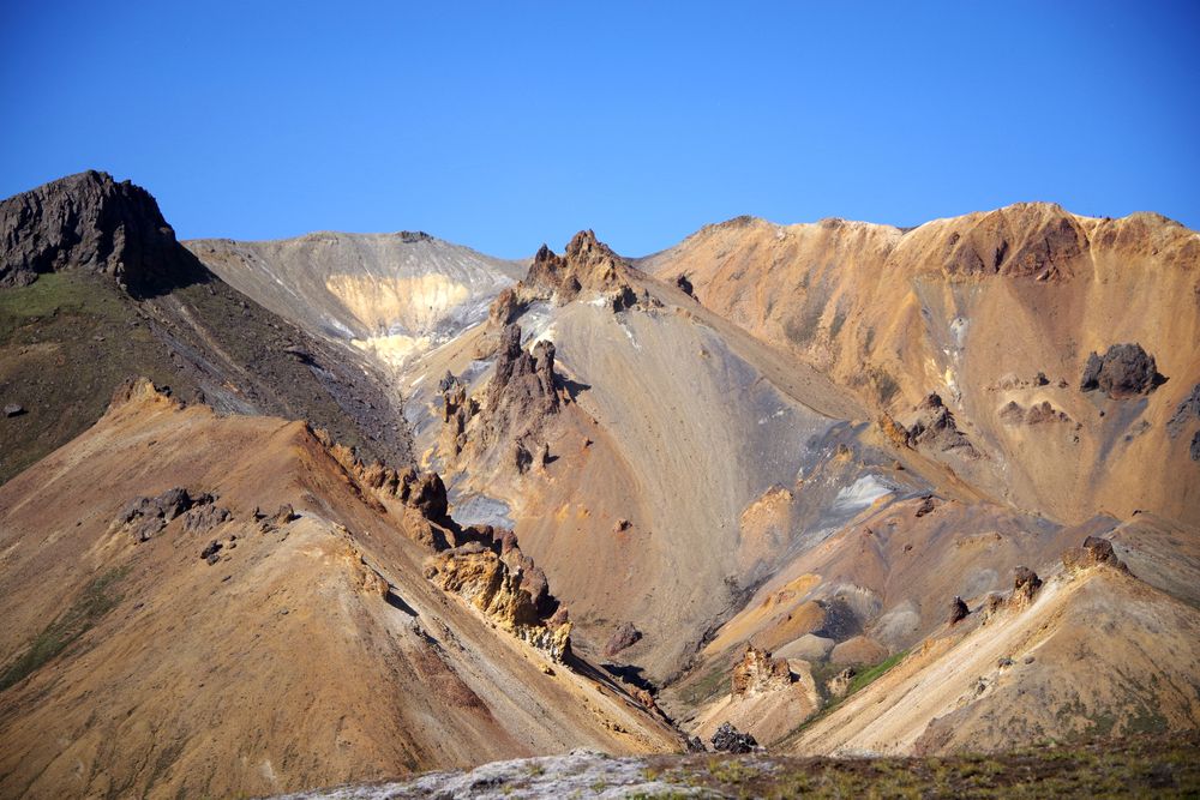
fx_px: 2667
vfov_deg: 17.1
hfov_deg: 25.4
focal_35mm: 80
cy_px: 400
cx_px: 600
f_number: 5.6
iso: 200
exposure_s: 1/1250
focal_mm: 80
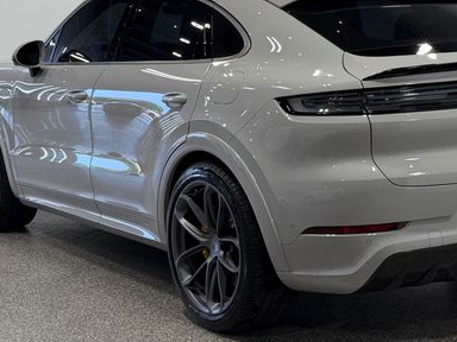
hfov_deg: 24.3
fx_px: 1056
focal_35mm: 80
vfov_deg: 18.3
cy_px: 93
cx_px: 290
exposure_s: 1/258
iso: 64
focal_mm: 6.76
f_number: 1.78
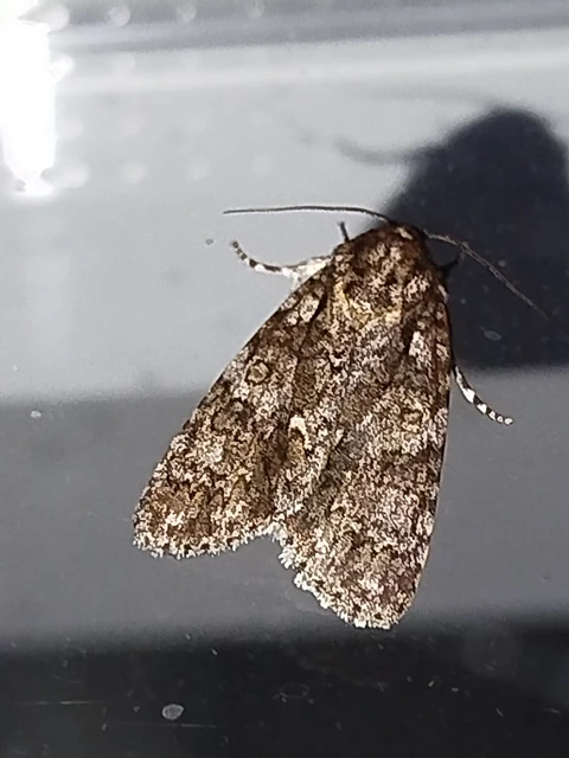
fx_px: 2981
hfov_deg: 10.9
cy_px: 379
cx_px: 284
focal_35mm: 136
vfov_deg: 14.5
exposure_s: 1/33
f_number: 1.7
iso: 200
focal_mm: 5.31
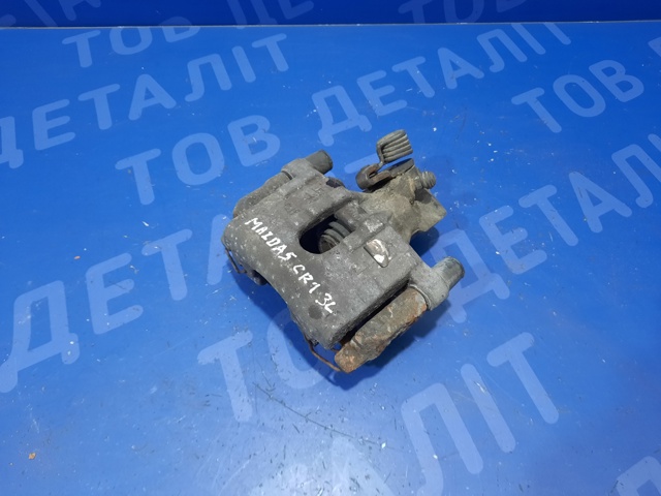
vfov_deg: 54.9
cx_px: 330
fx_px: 477
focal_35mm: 25
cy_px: 248
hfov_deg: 69.4
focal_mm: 4.6
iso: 320
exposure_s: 1/33
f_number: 2
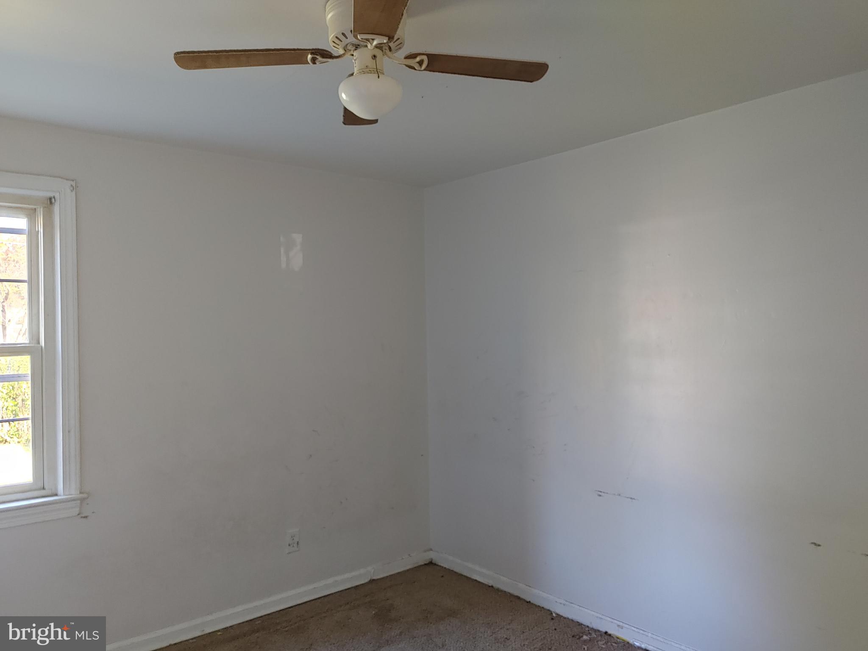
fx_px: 652
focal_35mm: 26
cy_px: 326
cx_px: 434
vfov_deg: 53.1
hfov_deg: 67.3
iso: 450
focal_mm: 4.81
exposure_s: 1/40
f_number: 1.8
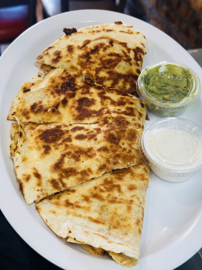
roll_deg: -4.0
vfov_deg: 39.7
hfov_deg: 30.3
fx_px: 373
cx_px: 101
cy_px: 135
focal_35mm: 48
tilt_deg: -40.3
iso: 80
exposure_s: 1/60
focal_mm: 6.86
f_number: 1.78
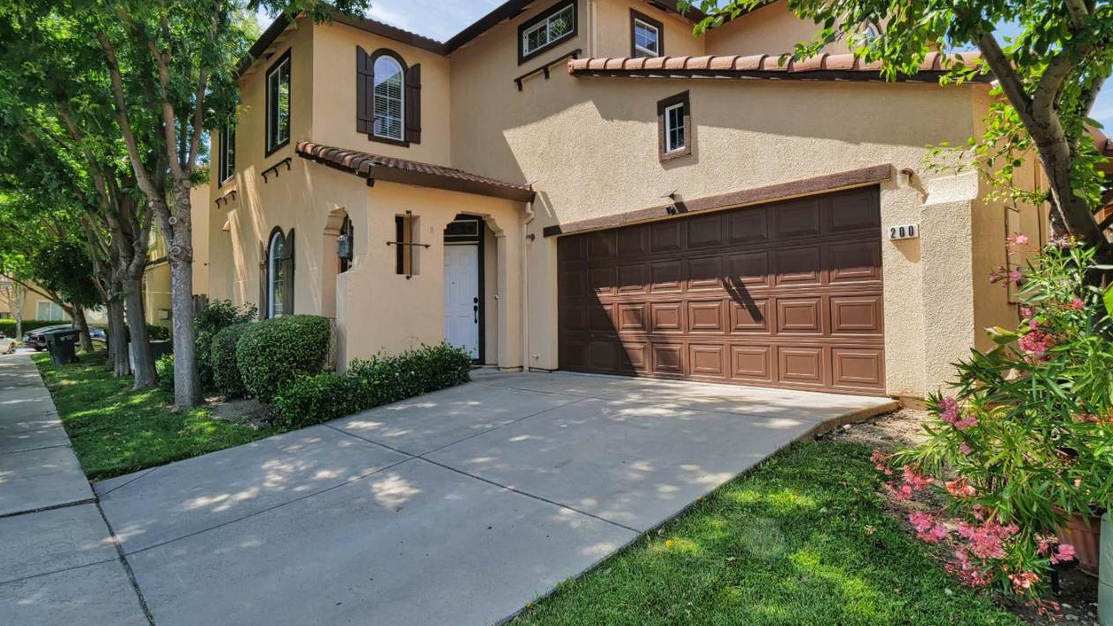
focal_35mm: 20
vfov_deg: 55.8
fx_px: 590
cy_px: 295
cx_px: 552
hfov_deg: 86.6
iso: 100
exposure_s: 1/160
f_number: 7.1
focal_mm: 9
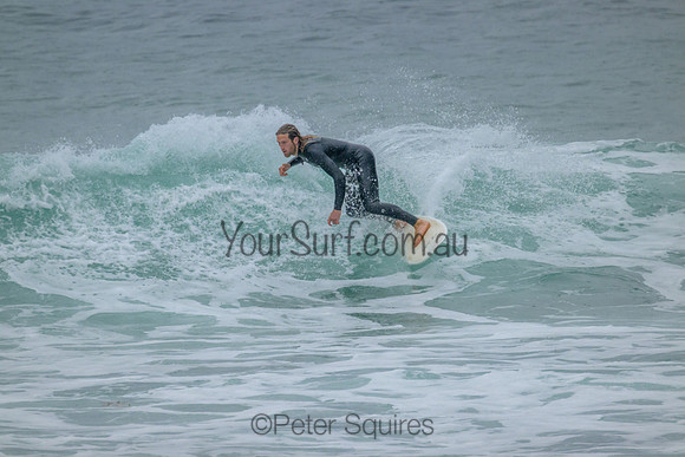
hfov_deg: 2.6
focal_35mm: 800
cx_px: 342
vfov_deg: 1.7
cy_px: 228
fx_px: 15225
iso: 2500
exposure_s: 1/1600
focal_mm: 800
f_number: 11
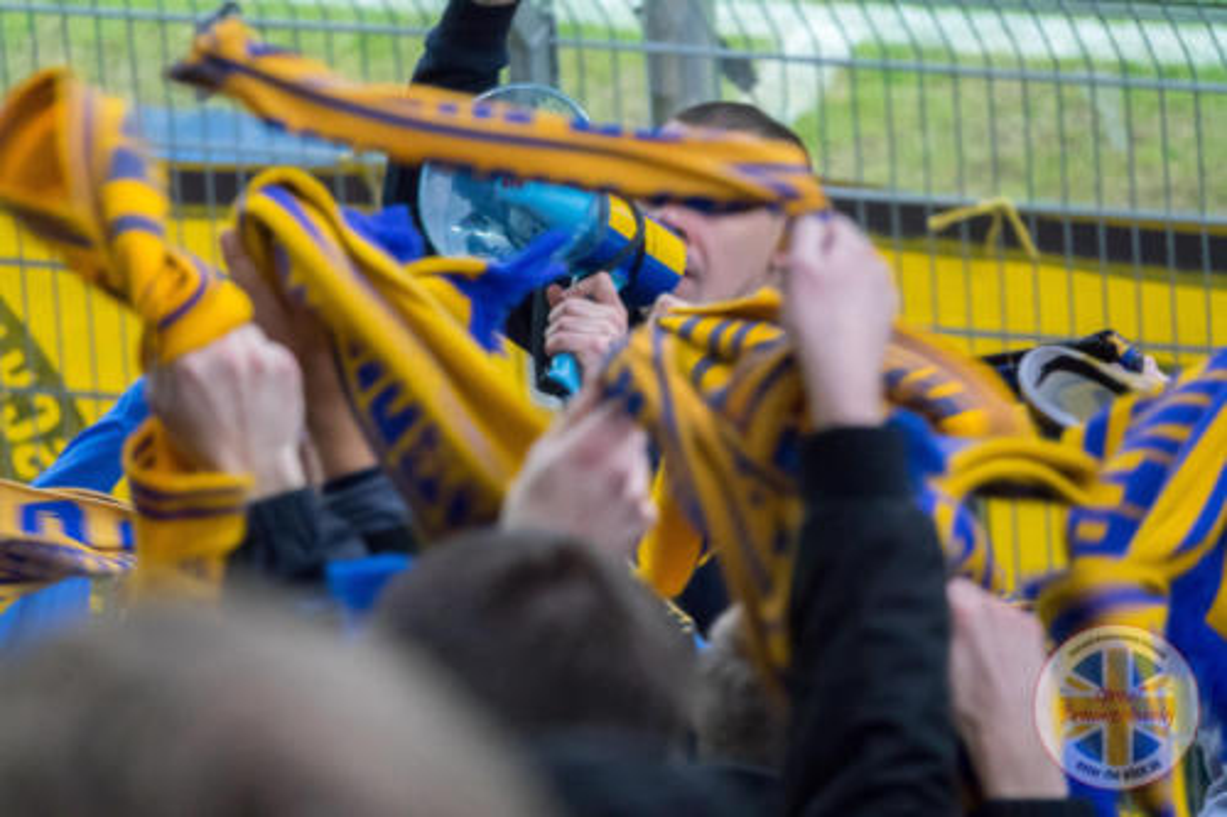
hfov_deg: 5.4
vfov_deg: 3.6
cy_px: 408
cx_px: 614
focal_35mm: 380
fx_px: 12947
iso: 1600
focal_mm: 139.53
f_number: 4
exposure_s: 1/250
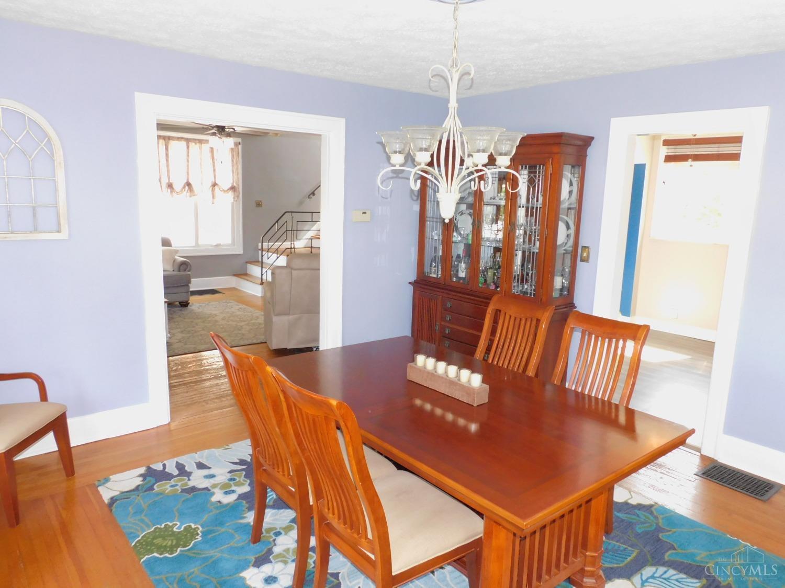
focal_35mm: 24
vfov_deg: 56.8
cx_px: 392
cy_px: 294
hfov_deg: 71.6
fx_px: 544
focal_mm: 4.3
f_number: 3.3
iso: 450
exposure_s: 1/30
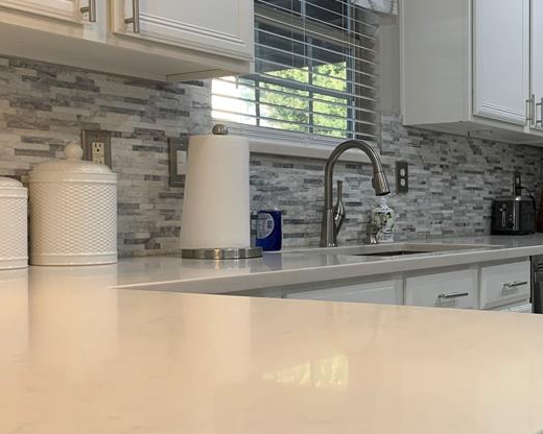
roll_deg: +0.1
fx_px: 804
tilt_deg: -1.4
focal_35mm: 50
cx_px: 467
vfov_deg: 30.2
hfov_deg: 35.6
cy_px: 231
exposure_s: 1/60
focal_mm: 4.25
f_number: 1.8
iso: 80
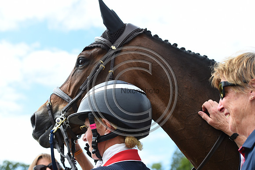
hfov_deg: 28.9
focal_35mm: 70
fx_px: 496
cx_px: 128
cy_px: 85
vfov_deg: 19.4
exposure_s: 1/1000
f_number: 5
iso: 320
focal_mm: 70
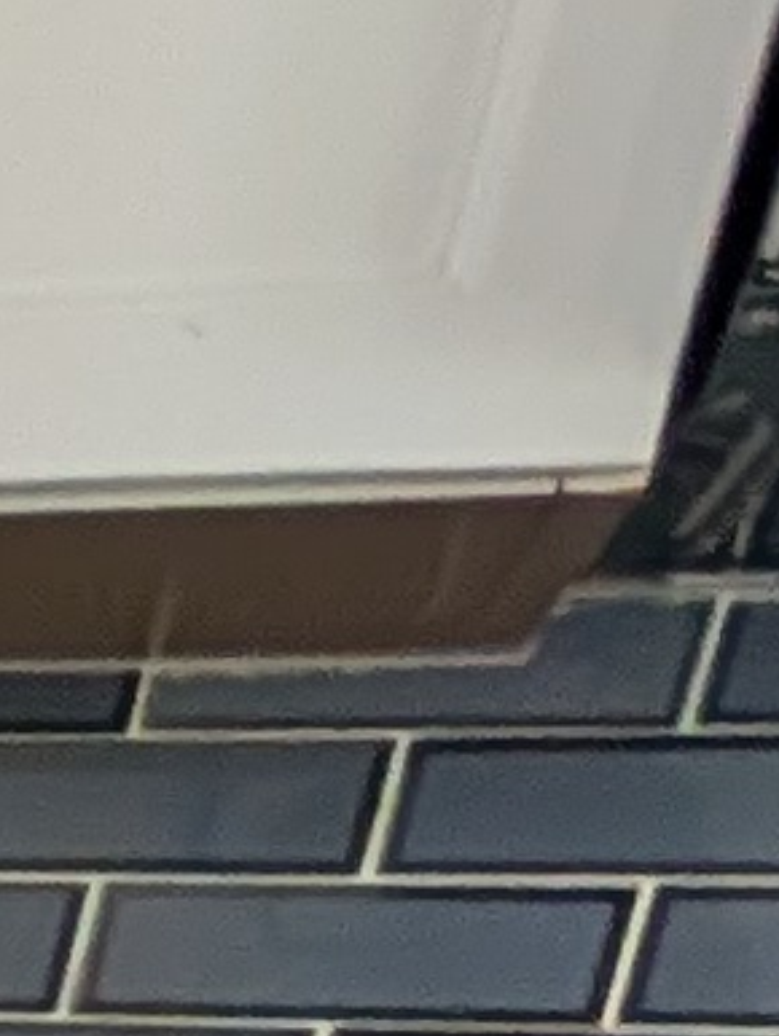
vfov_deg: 12.9
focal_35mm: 127
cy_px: 2255
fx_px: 3806
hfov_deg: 6.1
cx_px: -3256
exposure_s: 1/46.6
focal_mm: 2.02
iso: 244
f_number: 1.7
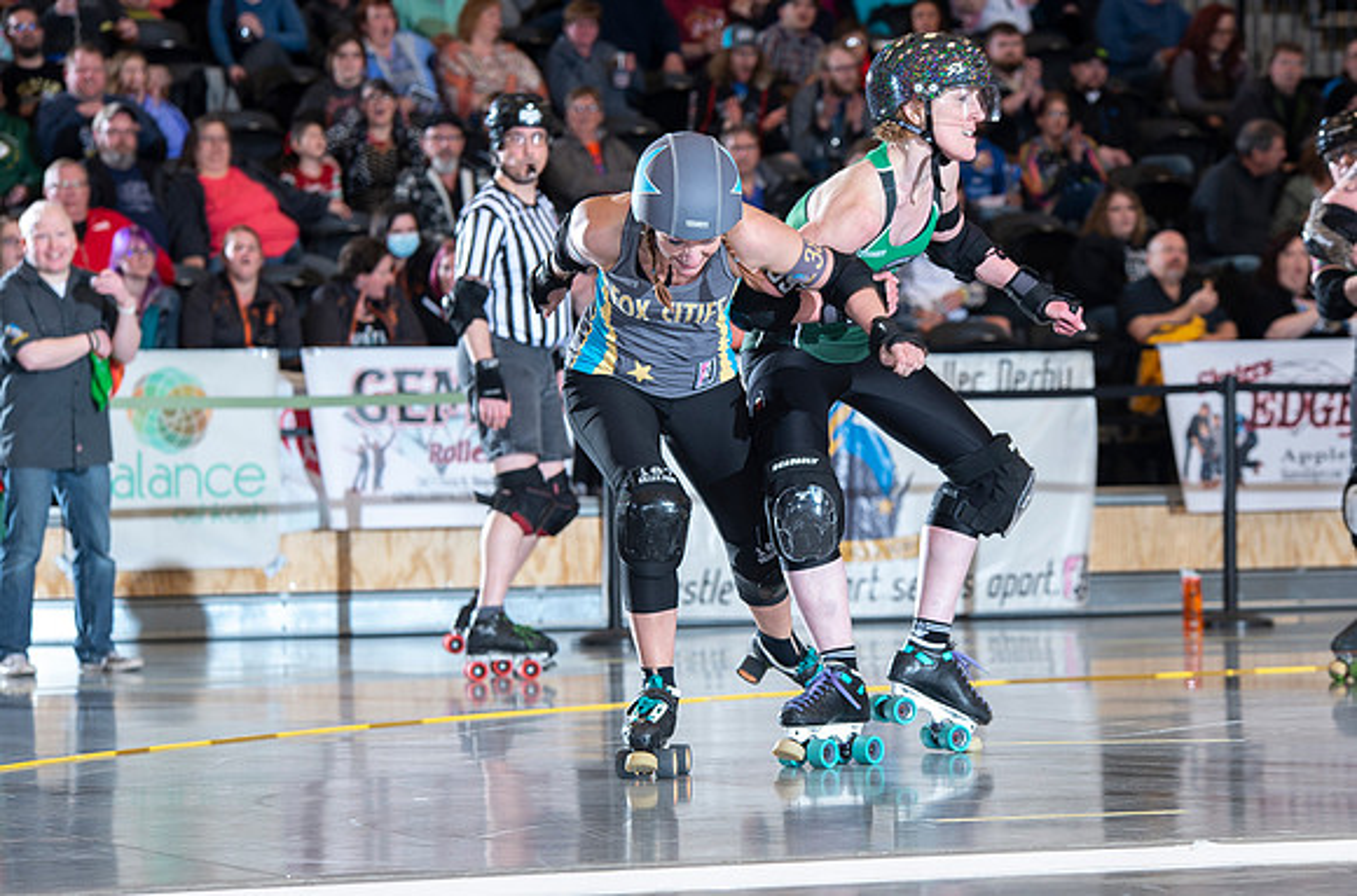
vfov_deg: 9.0
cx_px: 790
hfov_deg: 13.6
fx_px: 5707
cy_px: 493
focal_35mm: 152
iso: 640
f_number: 5.6
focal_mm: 130
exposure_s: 1/160
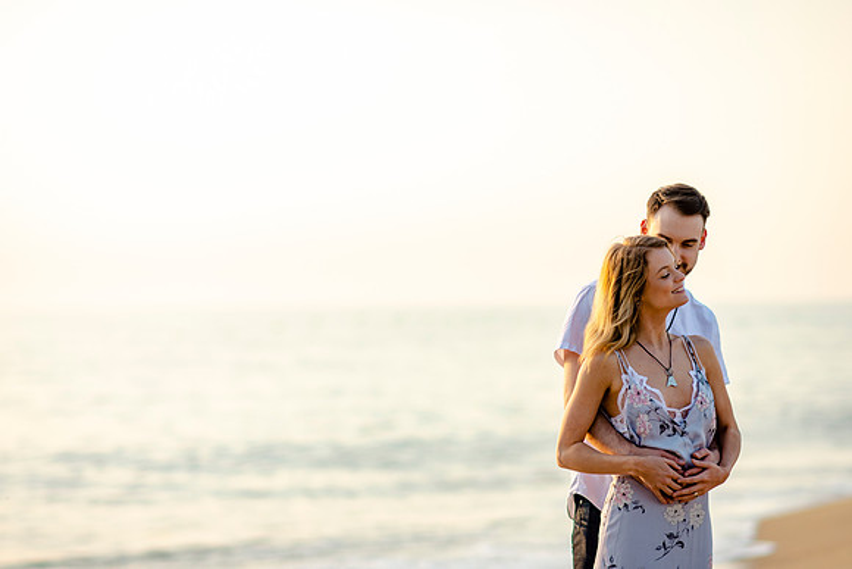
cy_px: 284
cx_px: 426
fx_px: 3018
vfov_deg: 10.8
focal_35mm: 128
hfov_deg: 16.1
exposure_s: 1/1250
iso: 125
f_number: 1.8
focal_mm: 85
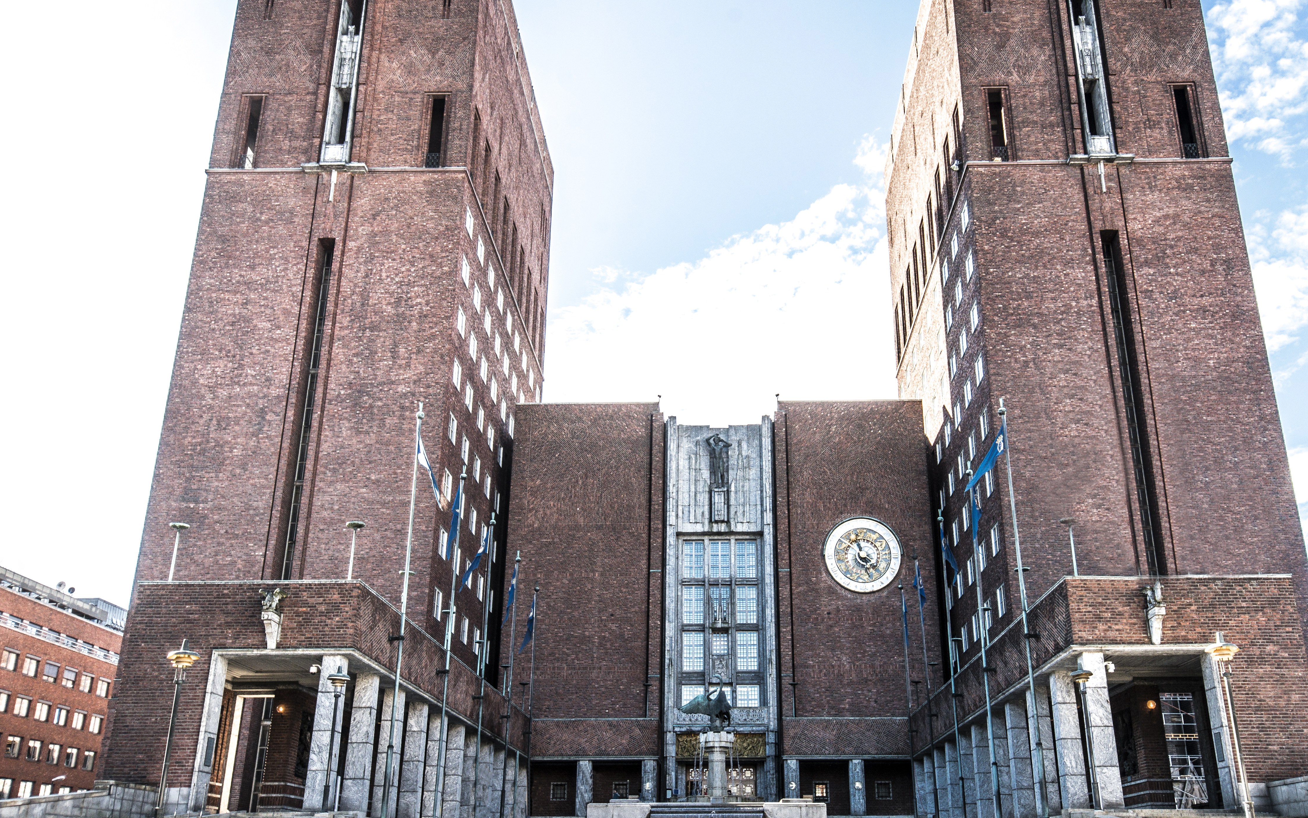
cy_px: 432
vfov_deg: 39.4
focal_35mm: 32
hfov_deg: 59.5
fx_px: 1141
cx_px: 717
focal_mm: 19
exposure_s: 1/100
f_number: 8
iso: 250
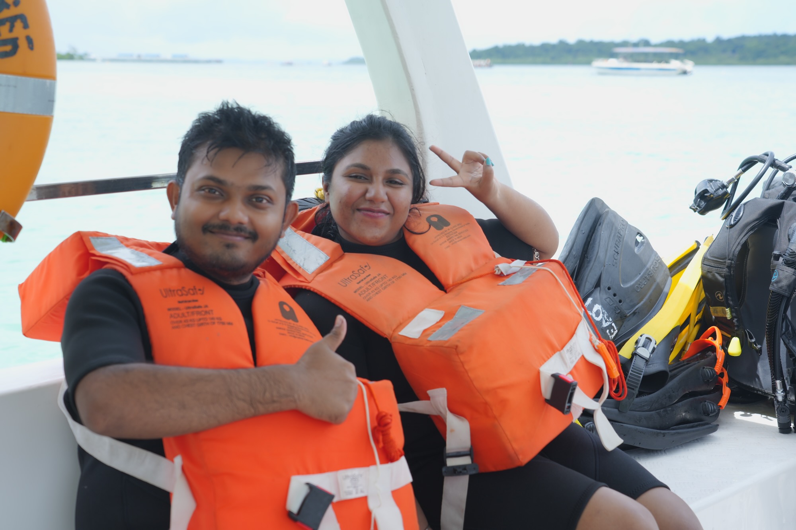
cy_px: 265
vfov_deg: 26.0
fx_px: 1150
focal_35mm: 52
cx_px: 398
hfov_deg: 38.2
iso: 160
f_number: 5
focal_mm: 52
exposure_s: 1/250
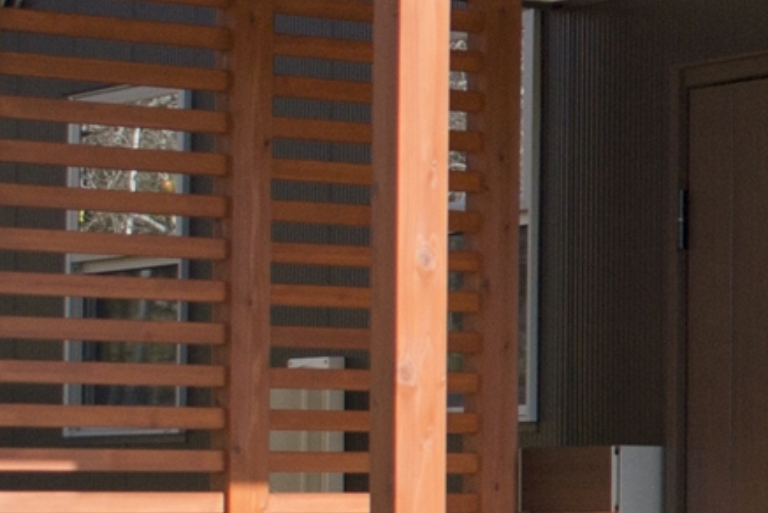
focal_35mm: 158
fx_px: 3373
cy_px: 269
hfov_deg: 11.9
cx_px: 1434
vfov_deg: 8.7
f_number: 3.8
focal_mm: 20
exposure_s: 1/1600
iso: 200
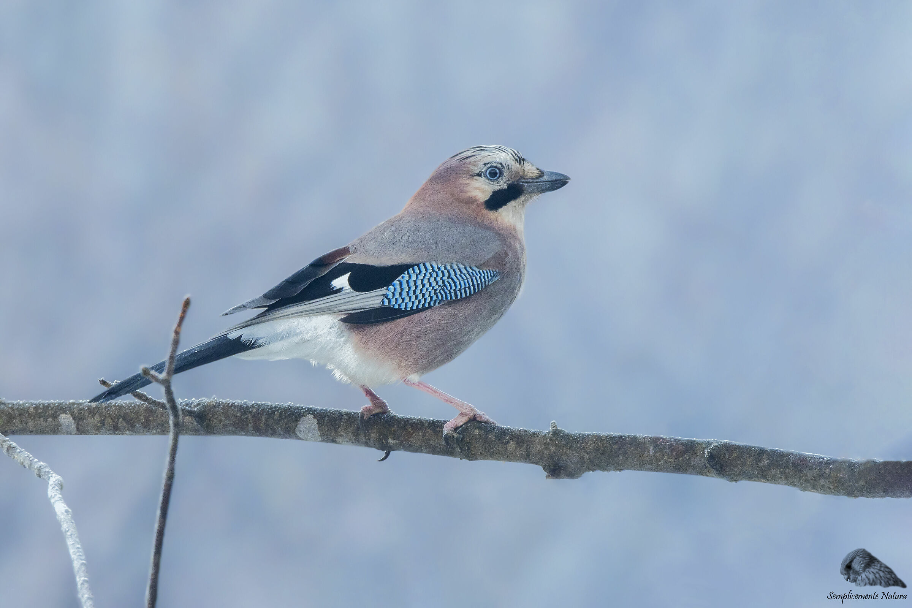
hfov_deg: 1.7
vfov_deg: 1.1
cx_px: 456
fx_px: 30398
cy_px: 304
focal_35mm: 1200
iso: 800
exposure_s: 1/160
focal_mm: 600
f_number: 8
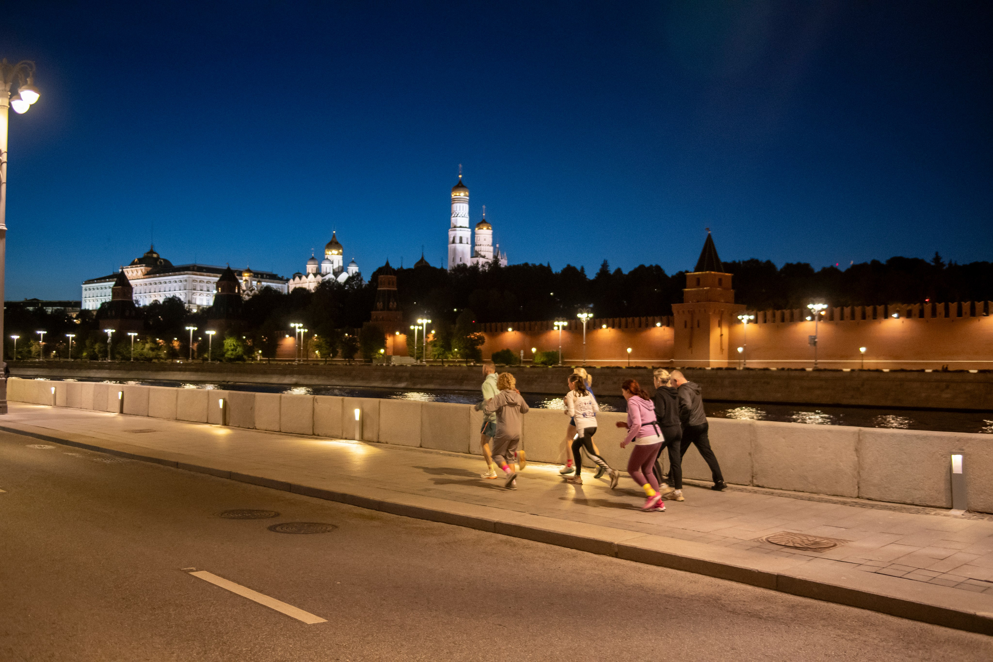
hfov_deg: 35.1
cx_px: 496
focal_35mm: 57
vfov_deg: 23.8
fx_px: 1572
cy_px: 331
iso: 2500
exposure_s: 1/80
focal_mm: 38
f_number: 2.8
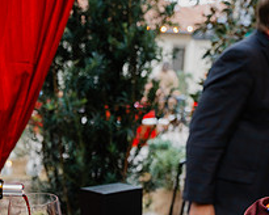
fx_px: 629
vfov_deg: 18.8
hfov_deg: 23.0
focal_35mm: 79
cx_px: -7
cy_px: 227
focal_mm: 25.5
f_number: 2.8
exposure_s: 1/125
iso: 1250
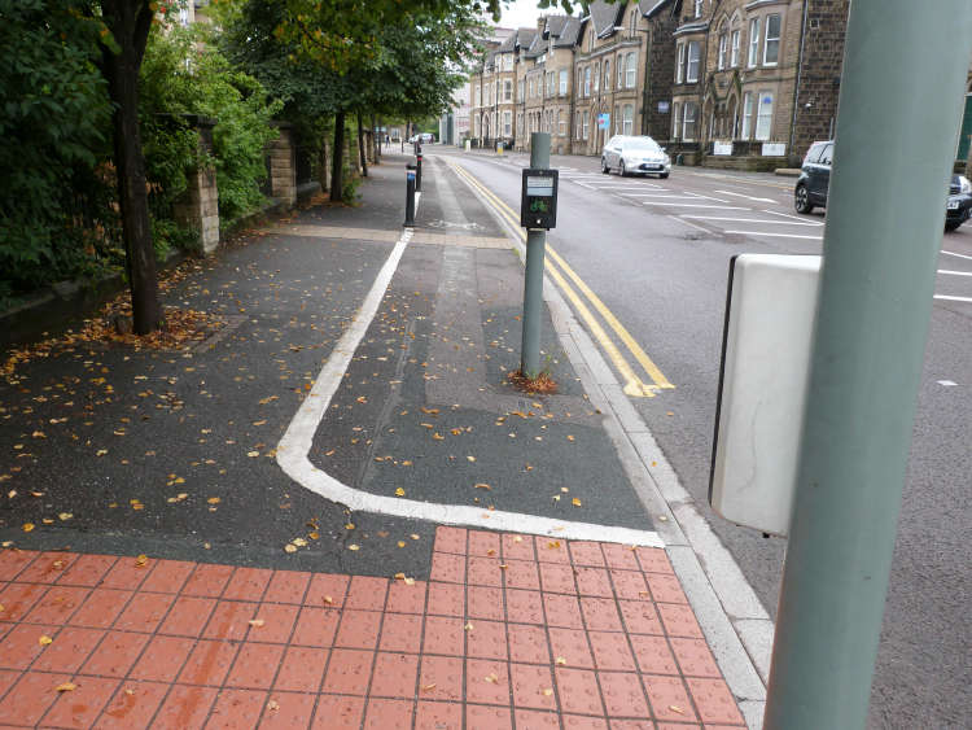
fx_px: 786
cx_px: 486
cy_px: 365
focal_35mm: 28
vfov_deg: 49.8
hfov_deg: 63.4
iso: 100
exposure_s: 1/125
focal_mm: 4.9
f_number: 4
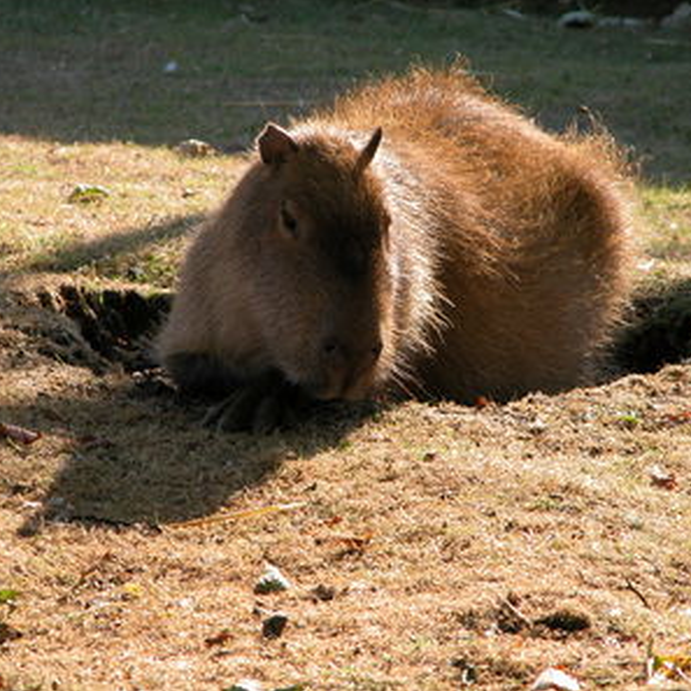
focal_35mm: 333
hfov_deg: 5.3
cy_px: 344
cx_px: 354
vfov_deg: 5.3
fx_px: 7521
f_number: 4.2
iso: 100
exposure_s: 1/168
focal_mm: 71.2
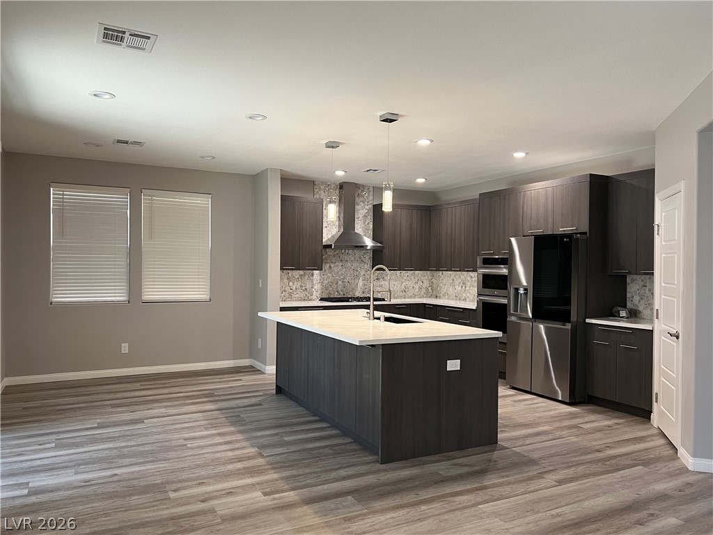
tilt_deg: -0.8
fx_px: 536
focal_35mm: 26
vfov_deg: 53.1
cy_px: 268
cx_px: 356
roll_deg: -0.8
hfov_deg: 67.3
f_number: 1.5
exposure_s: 1/78
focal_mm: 5.7
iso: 125
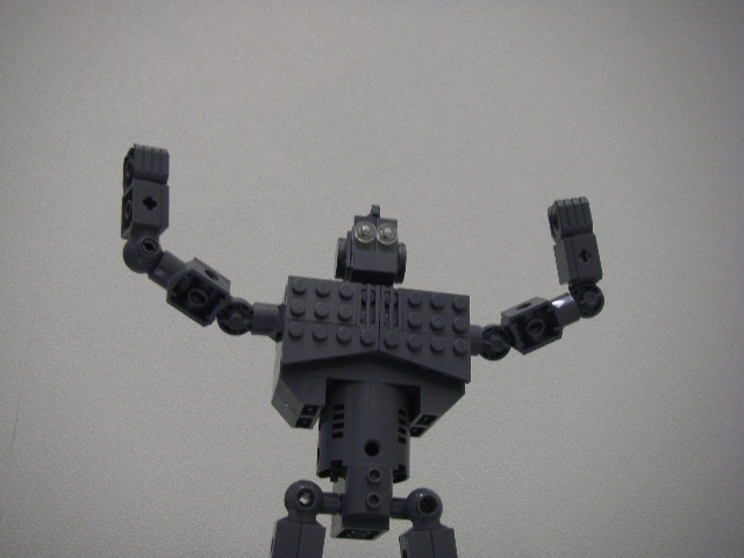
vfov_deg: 37.7
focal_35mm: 38
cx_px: 372
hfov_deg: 49.0
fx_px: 817
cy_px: 279
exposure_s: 1/20
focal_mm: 6.3
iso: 160
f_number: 3.3
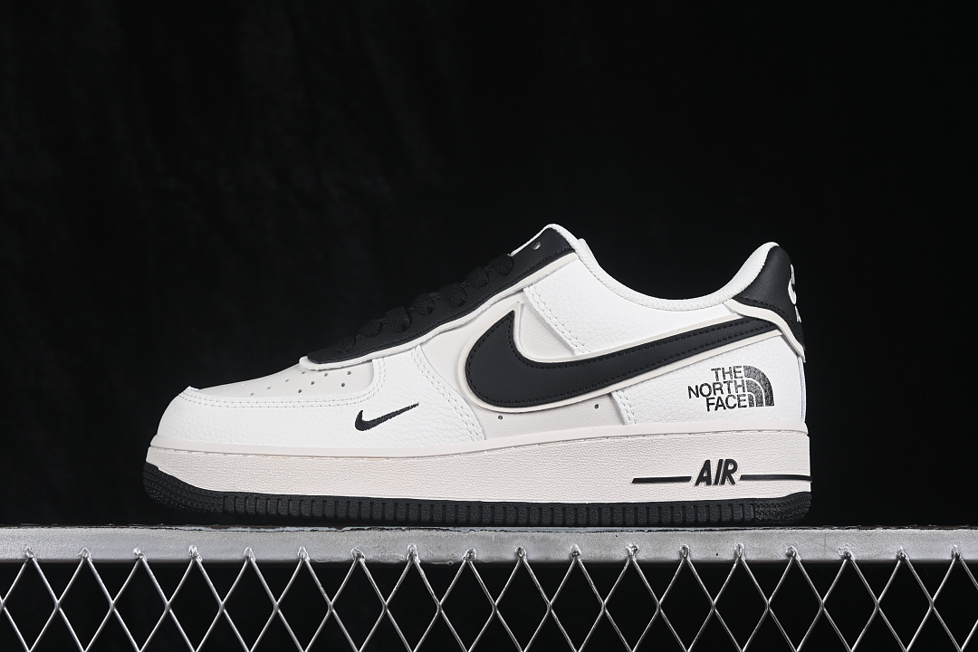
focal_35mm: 75
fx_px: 2037
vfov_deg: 18.2
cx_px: 489
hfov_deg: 27.0
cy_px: 326
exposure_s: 1/80
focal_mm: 50
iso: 160
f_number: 8
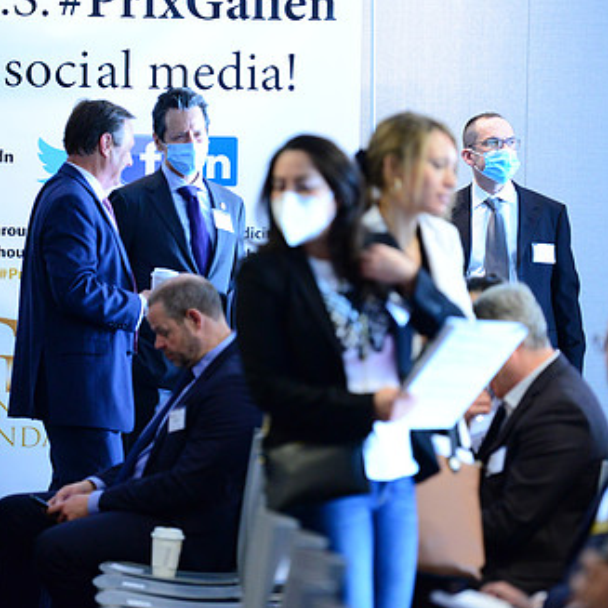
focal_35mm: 256
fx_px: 5087
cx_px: 324
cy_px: 280
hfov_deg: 6.8
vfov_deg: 6.8
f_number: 2.8
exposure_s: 1/100
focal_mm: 170
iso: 3200
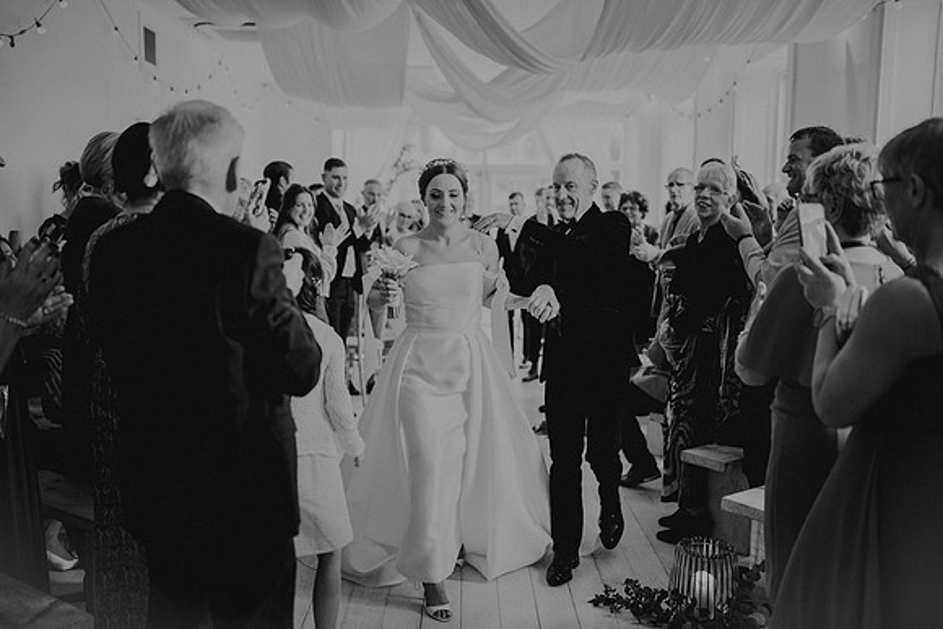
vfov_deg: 37.9
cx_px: 472
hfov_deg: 54.4
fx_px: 917
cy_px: 314
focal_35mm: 35
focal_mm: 35
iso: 400
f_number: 1.6
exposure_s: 1/250
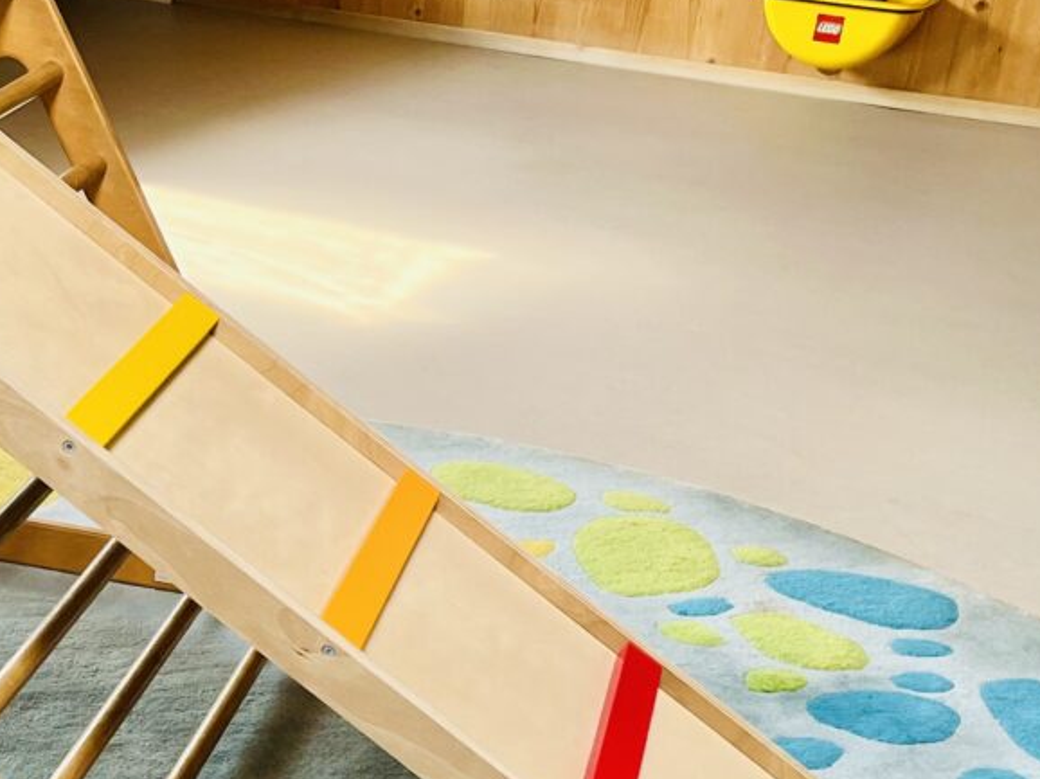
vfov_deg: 20.1
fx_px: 2162
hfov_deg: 25.8
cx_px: 29
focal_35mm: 72
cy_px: 693
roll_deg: -1.8
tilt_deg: -27.6
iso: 100
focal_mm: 5.1
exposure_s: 1/121
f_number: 1.6
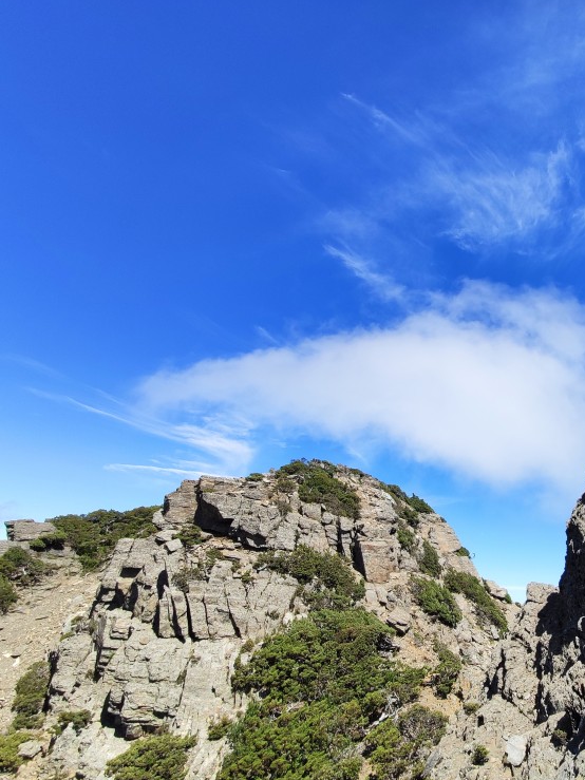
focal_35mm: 18
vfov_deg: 87.8
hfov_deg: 64.9
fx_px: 406
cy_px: 396
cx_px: 472
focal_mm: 2.25
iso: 100
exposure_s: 1/798
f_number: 2.2
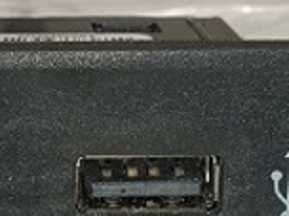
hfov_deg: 16.6
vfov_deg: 12.6
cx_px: 89
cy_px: 113
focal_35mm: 118
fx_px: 985
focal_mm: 3.43
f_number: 2.2
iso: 132
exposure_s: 1/50
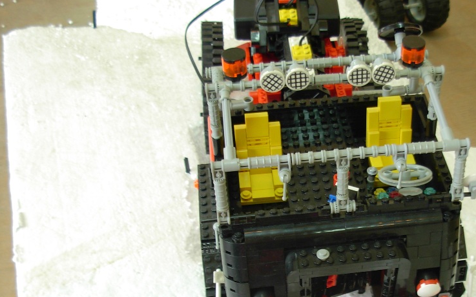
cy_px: 214
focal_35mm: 56
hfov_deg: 35.9
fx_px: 726
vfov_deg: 22.9
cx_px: 324
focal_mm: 6.3
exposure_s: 1/6.7
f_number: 2.9
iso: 79
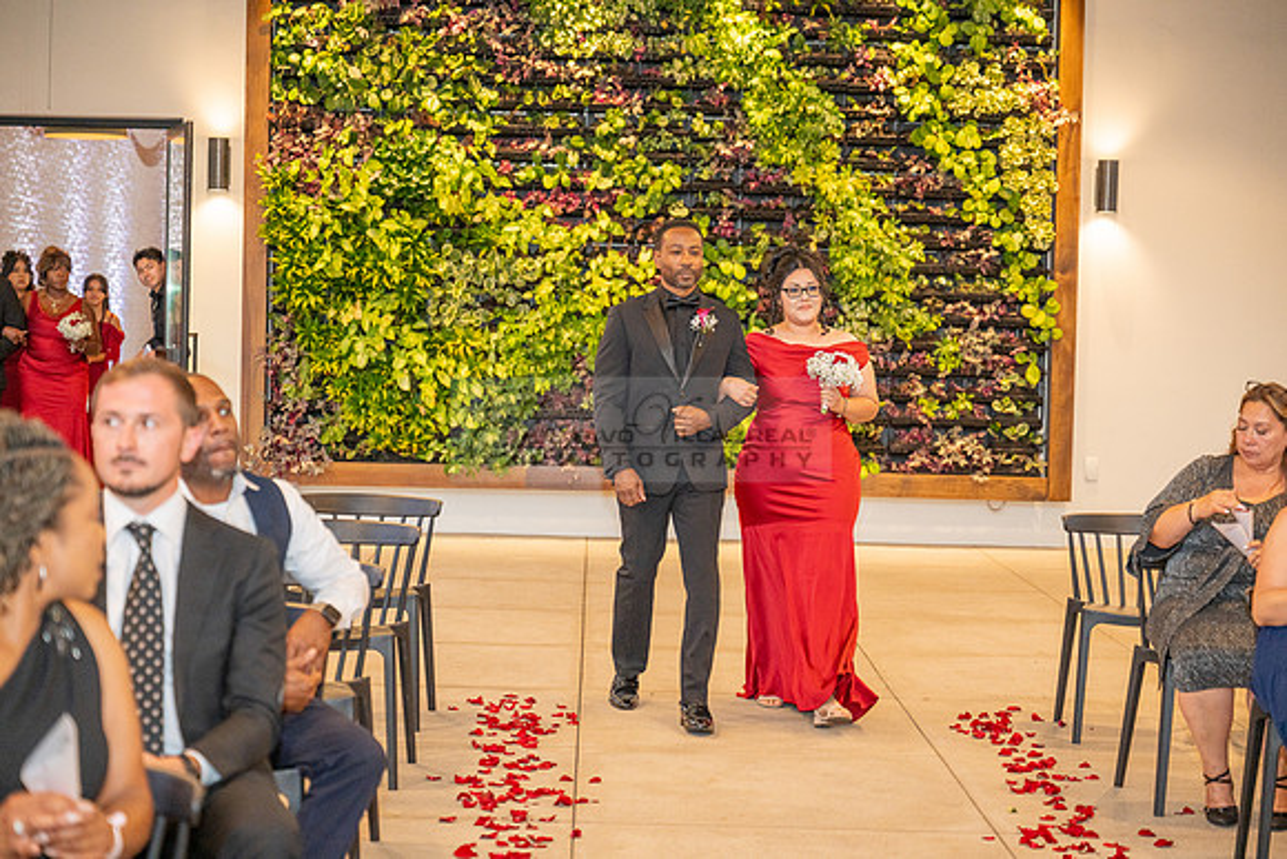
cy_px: 430
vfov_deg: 19.5
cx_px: 644
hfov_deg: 28.8
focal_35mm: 70
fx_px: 2503
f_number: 2.8
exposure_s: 1/200
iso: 1000
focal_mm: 70
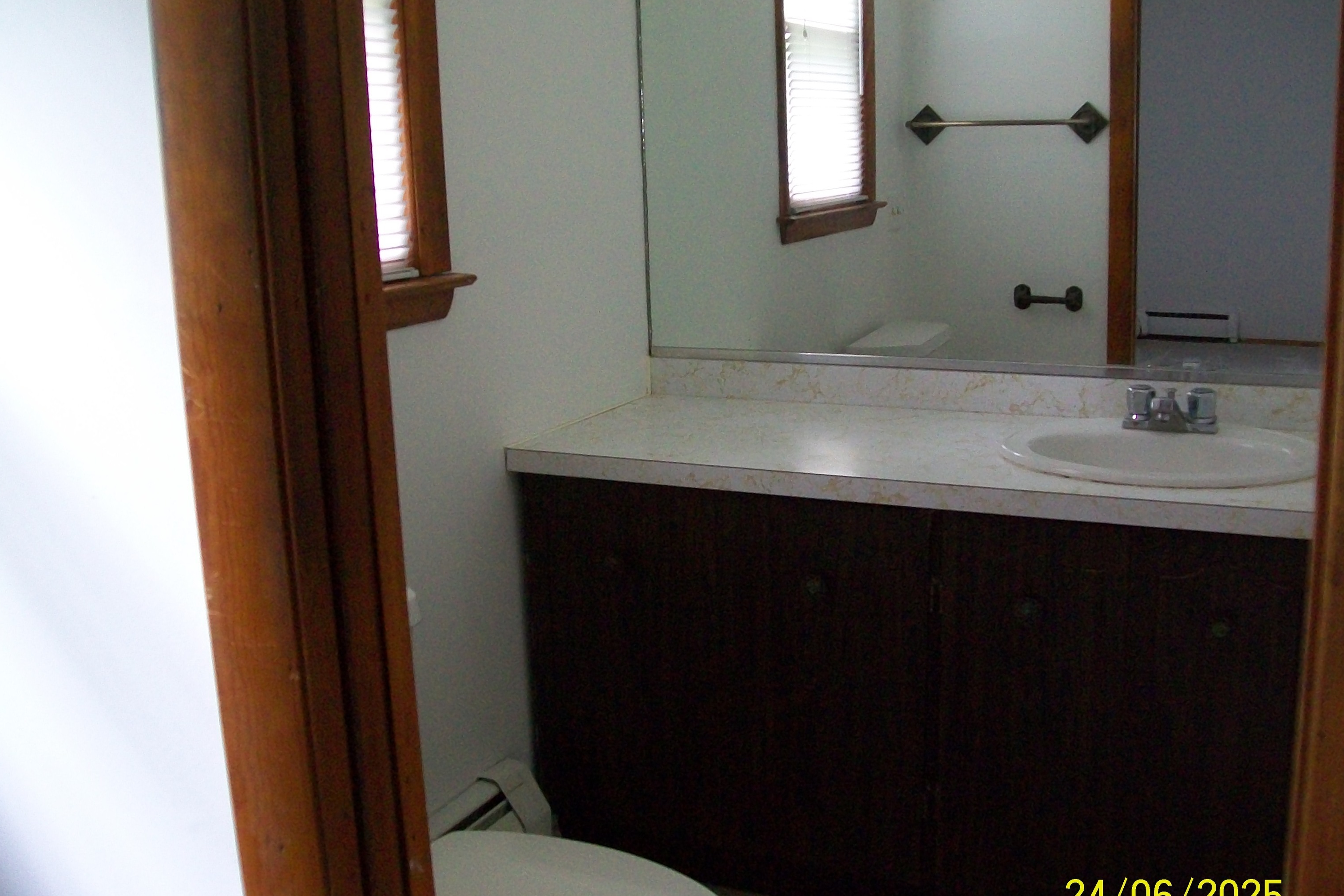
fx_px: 1419
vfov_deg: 35.0
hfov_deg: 50.7
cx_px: 670
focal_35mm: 38
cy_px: 500
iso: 200
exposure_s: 1/8
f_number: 2.7
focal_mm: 6
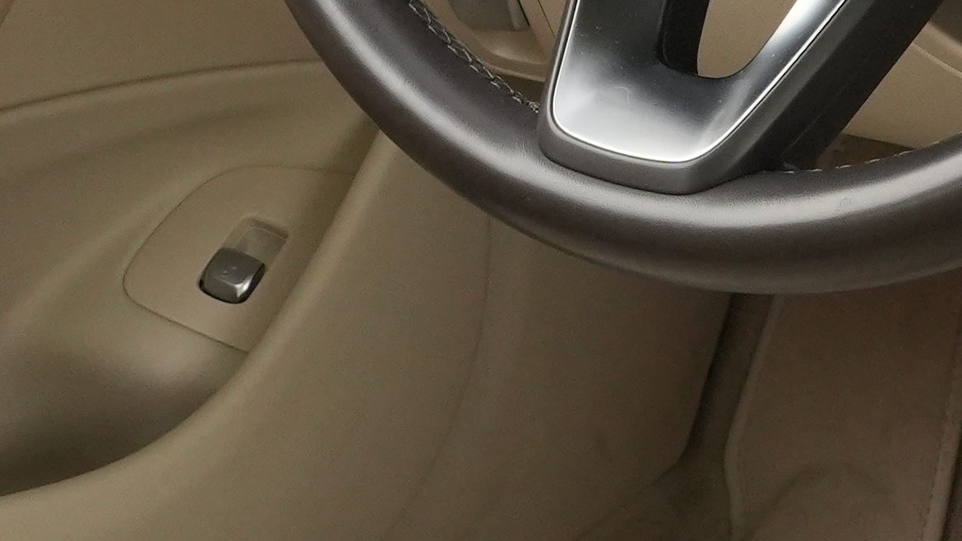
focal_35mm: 133
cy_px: -427
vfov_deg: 8.8
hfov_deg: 16.0
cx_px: 784
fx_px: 3392
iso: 1000
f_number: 7.1
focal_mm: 16
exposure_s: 1/30
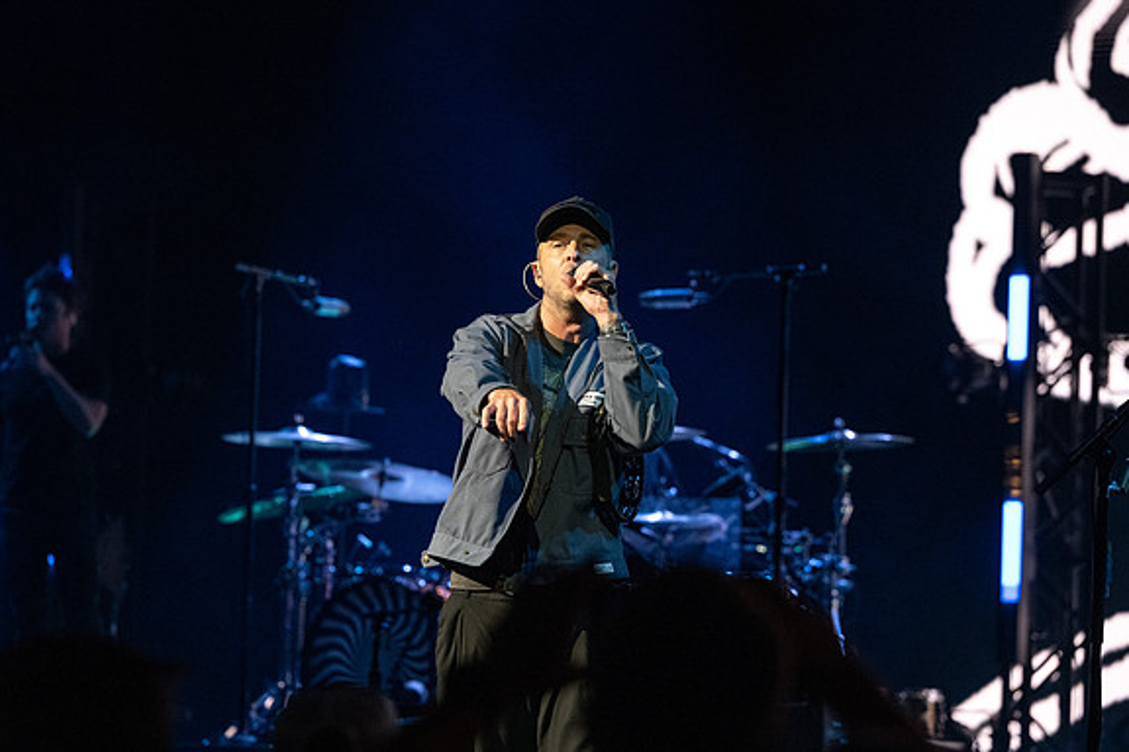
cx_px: 592
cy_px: 352
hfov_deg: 13.2
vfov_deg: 8.8
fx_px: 4892
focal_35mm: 156
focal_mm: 140
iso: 3200
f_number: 3.5
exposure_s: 1/1000
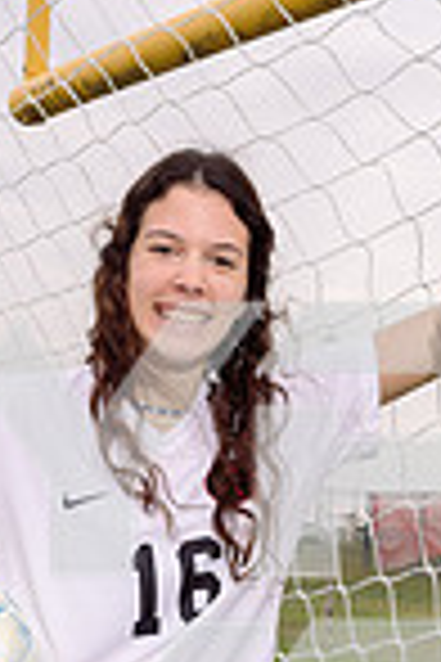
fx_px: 1966
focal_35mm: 107
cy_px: 761
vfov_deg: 18.3
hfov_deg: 12.8
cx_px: 212
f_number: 7.1
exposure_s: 1/250
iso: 160
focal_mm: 35
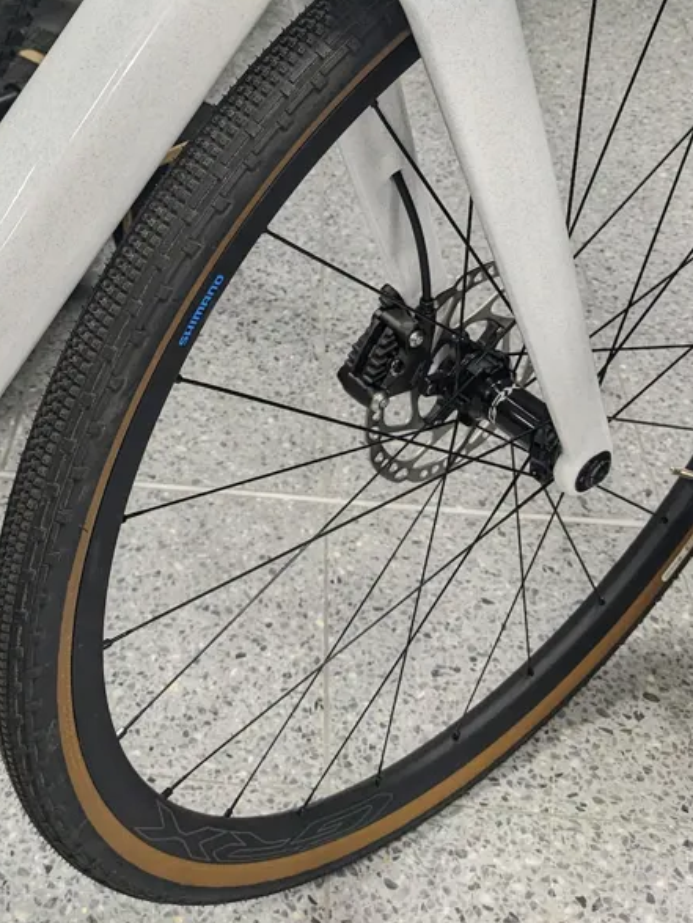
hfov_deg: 29.0
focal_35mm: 49
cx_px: 129
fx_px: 1307
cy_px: 91
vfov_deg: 36.5
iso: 159
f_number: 1.73
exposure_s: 1/99.9
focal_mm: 4.38
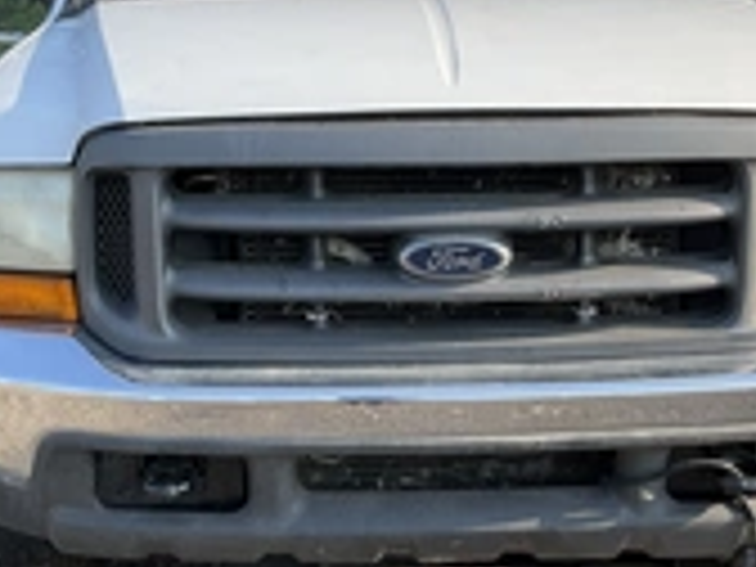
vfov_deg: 21.3
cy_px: 292
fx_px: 1507
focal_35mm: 69
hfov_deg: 28.2
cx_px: 400
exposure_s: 1/442
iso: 25
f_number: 1.8
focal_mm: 3
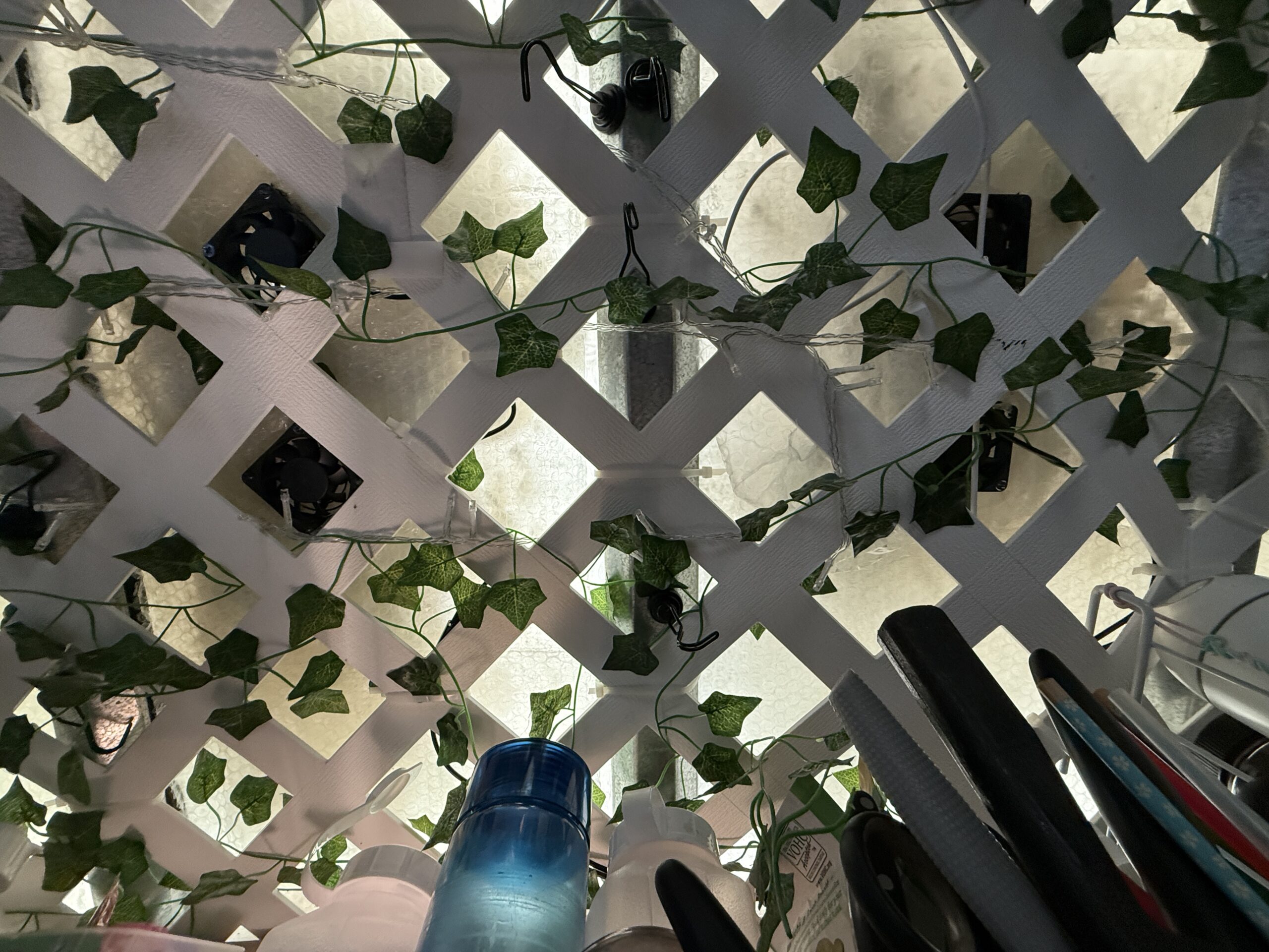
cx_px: 634
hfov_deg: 102.1
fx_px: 513
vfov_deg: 85.7
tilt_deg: +78.0
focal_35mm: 14
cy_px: 476
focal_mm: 2.22
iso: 320
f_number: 2.2
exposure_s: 1/99
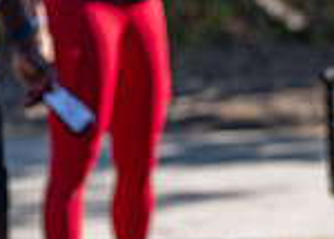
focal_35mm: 295
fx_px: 2797
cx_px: 438
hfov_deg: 6.8
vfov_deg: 4.9
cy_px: 318
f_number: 2.8
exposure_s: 1/800
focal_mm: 70
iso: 160
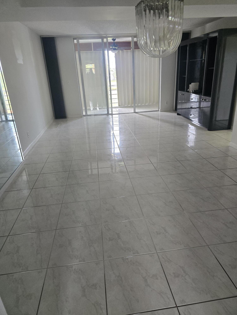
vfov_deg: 73.9
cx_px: 118
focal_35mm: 23
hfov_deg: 58.9
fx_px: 210
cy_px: 158
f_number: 1.7
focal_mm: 6.3
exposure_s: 1/180
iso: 200
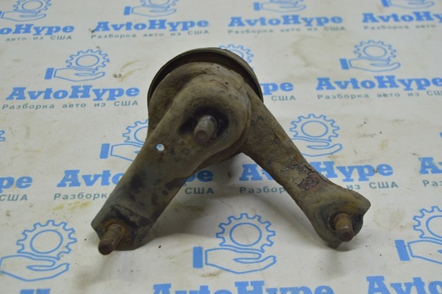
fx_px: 662
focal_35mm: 54
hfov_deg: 36.9
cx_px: 221
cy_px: 147
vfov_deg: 25.0
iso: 400
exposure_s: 1/40
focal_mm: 36
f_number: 5.6
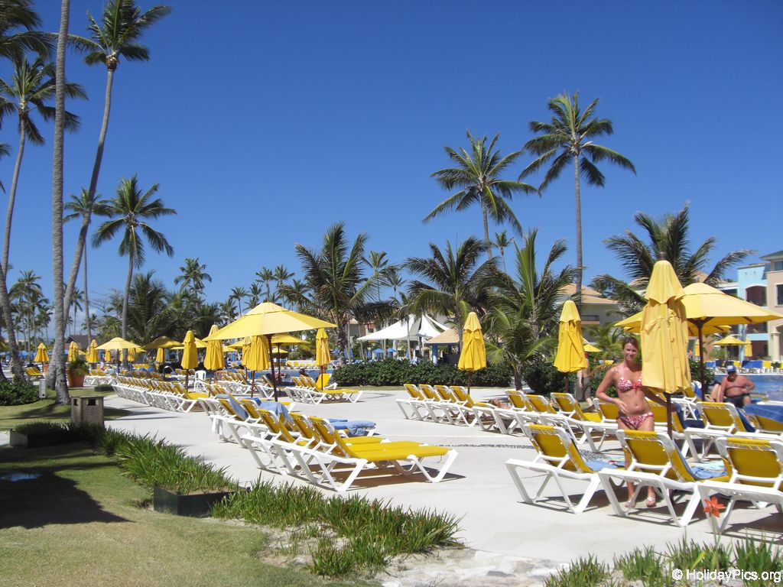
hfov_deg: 49.0
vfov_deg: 37.7
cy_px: 294
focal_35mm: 38
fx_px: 860
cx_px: 392
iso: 64
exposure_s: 1/250
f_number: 8
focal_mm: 6.2
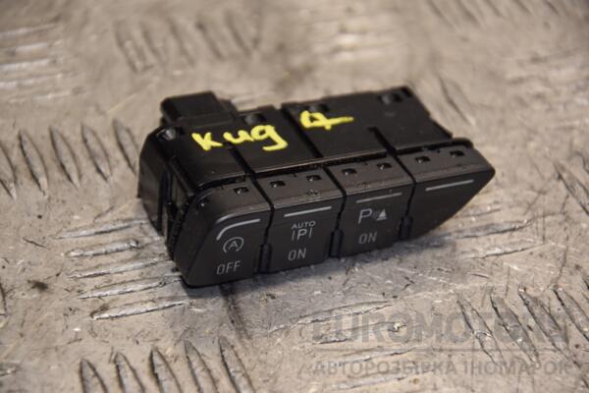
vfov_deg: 8.7
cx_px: 294
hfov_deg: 13.0
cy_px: 196
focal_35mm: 158
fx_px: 2577
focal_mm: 105
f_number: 5.6
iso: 800
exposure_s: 1/125
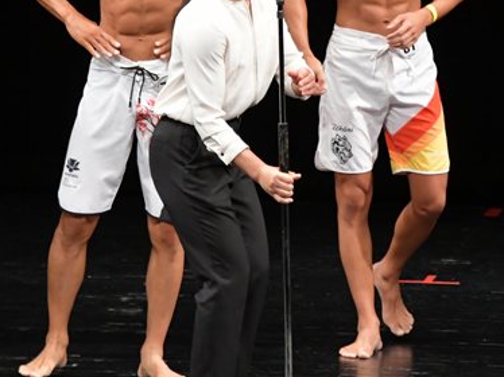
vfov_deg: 2.8
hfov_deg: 3.7
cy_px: 35
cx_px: 433
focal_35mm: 538
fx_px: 7828
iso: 3200
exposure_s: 1/400
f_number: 5.6
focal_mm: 180
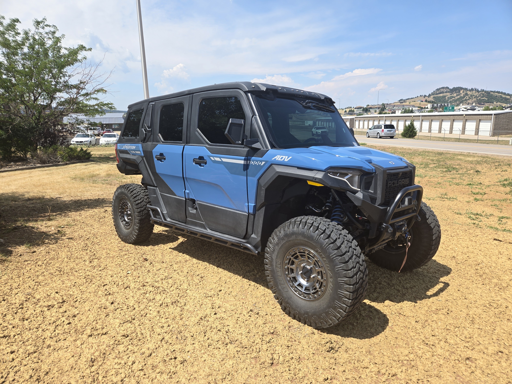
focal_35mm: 23
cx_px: 256
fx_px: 340
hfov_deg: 73.9
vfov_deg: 58.9
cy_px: 192
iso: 25
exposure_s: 1/1276
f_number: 1.8
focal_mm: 5.4
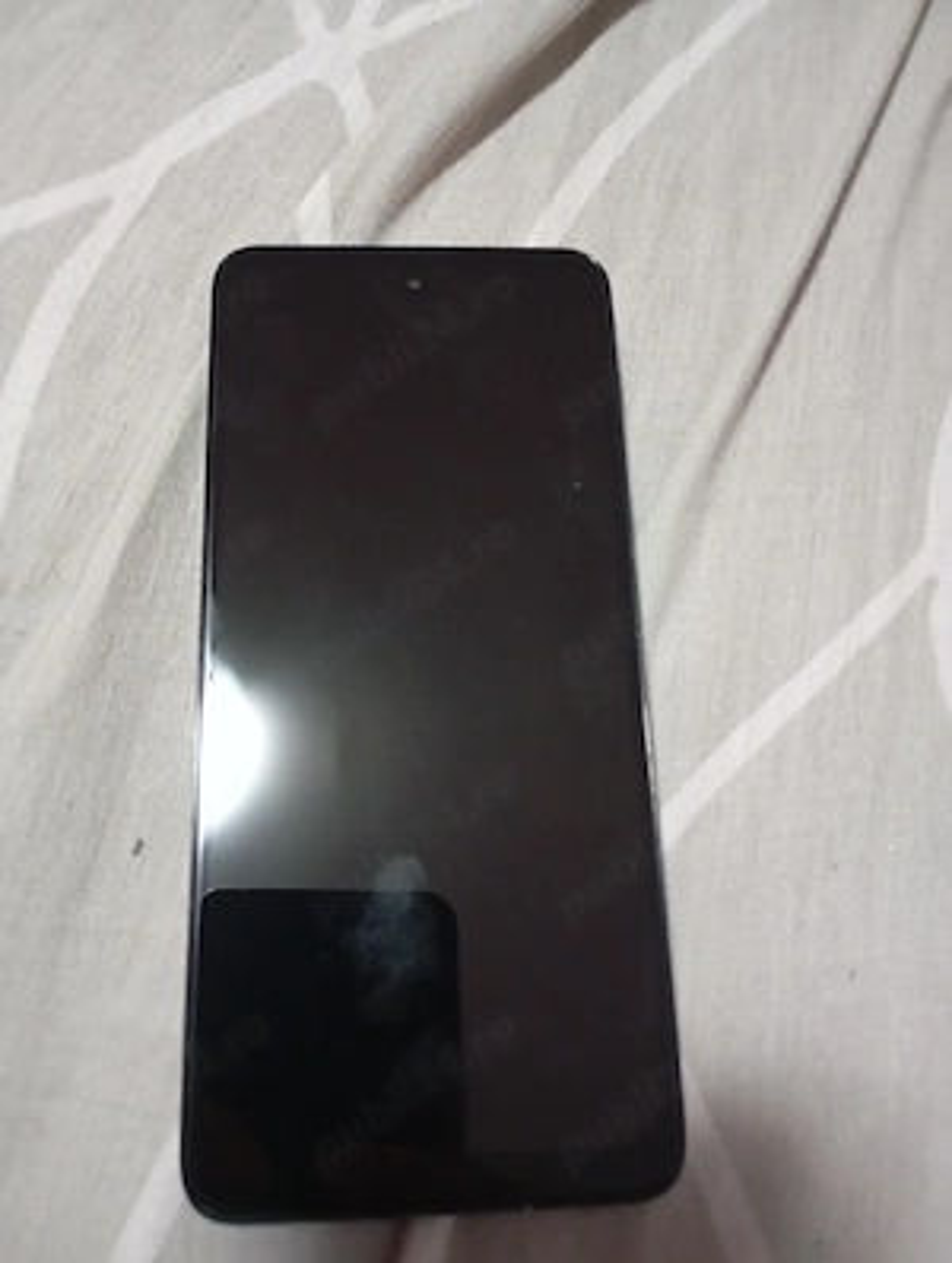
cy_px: 632
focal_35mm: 28
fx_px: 1023
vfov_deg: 63.4
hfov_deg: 49.9
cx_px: 476
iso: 3029
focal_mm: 4.27
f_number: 1.8
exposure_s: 1/16.7
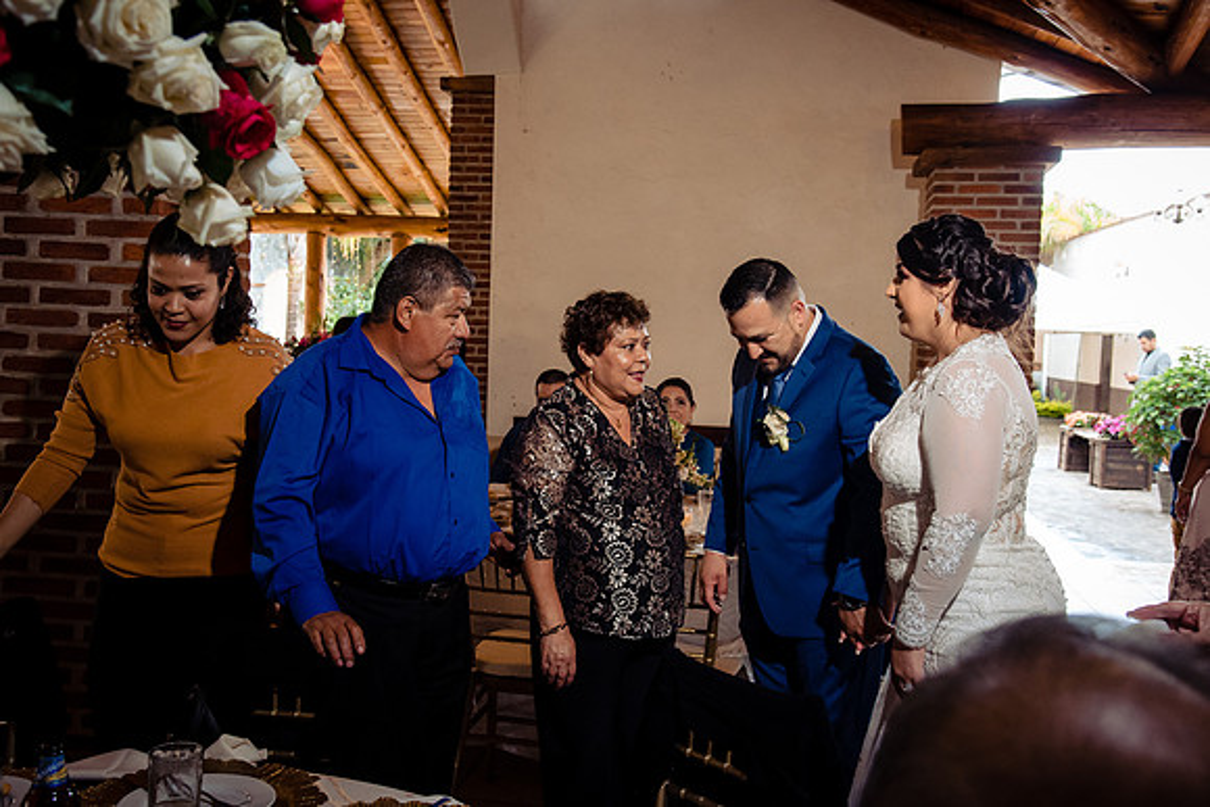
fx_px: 1277
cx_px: 605
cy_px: 404
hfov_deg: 50.7
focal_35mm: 38
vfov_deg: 35.1
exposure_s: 1/125
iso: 2000
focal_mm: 38
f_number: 7.1
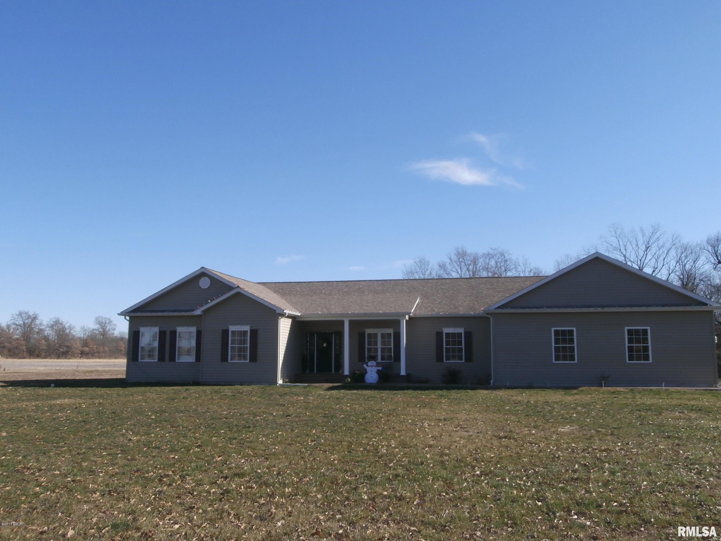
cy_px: 270
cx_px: 360
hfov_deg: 60.0
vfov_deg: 46.8
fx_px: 625
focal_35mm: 30
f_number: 3.5
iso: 100
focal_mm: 5.36
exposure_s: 1/800
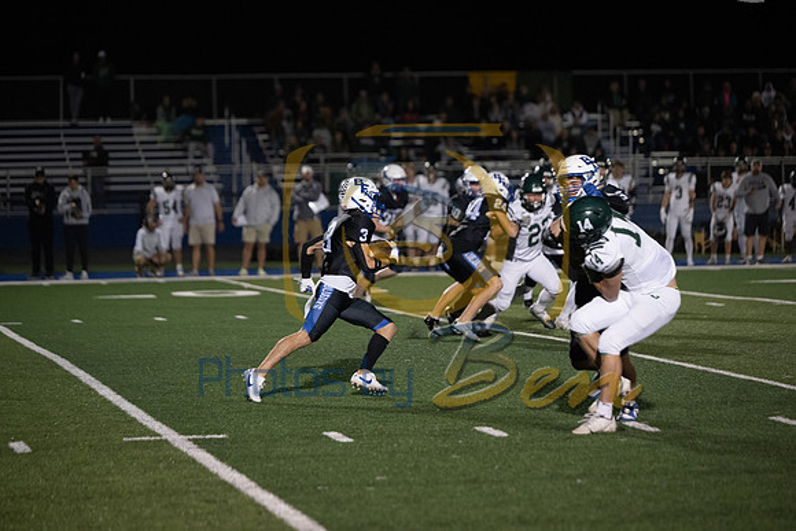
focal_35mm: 140
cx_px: 398
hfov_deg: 14.7
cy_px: 266
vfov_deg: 9.8
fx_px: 3096
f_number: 2.8
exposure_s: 1/1000
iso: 4000
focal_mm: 140
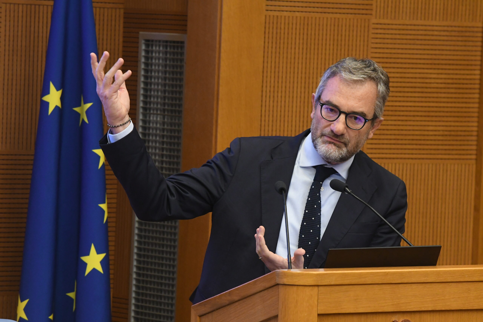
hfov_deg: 7.8
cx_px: 242
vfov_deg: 5.2
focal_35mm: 262
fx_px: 3522
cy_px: 161
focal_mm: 175
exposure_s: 1/200
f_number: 5.6
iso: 4000
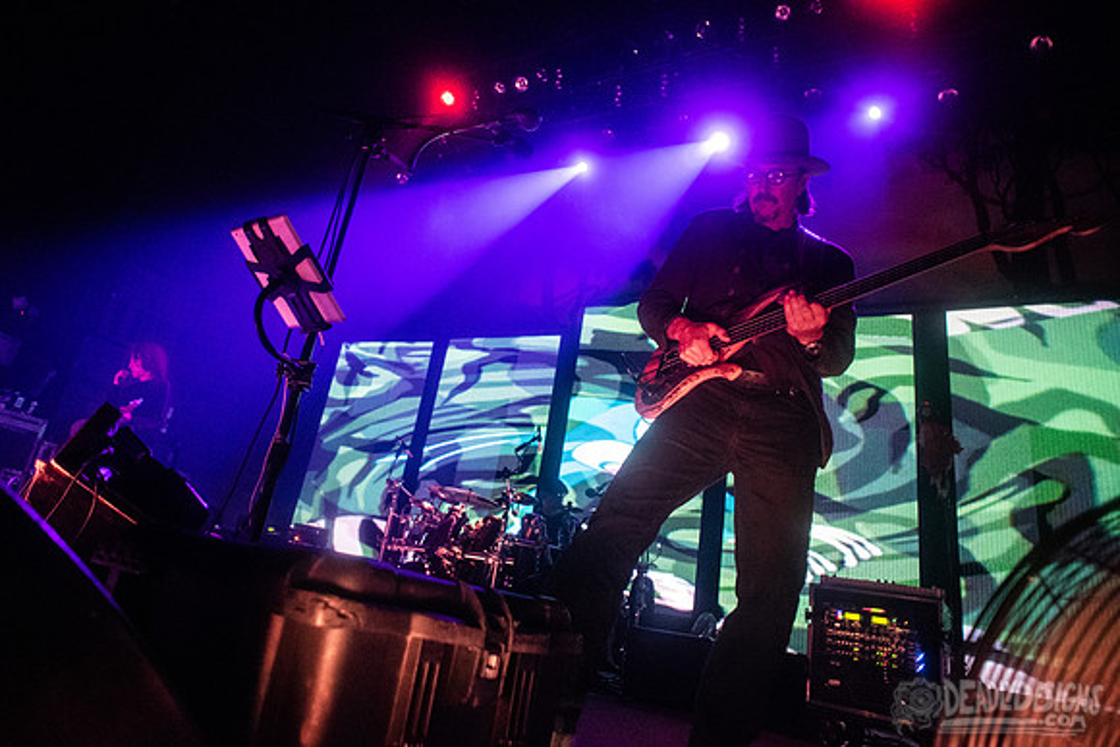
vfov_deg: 54.6
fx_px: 720
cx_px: 512
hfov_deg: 75.6
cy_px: 315
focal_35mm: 23
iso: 4000
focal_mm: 20
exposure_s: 1/160
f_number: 3.2
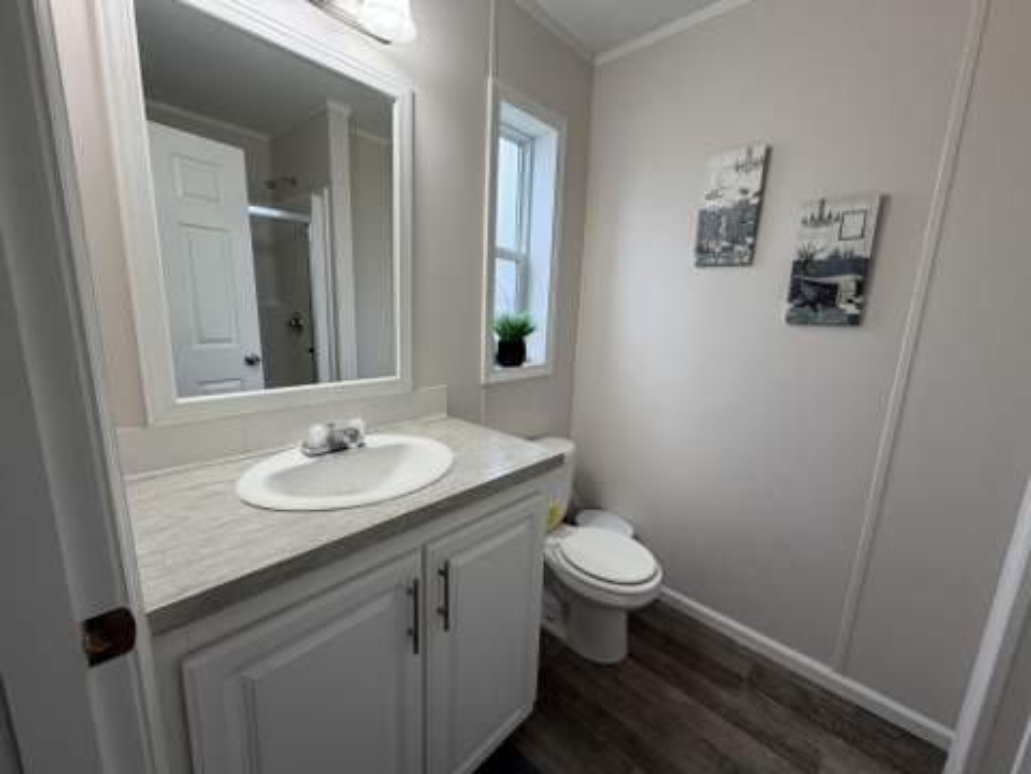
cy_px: 387
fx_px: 417
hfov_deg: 102.1
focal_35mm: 14
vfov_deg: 85.7
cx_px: 516
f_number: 2.2
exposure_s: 1/120
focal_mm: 2.22
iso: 80
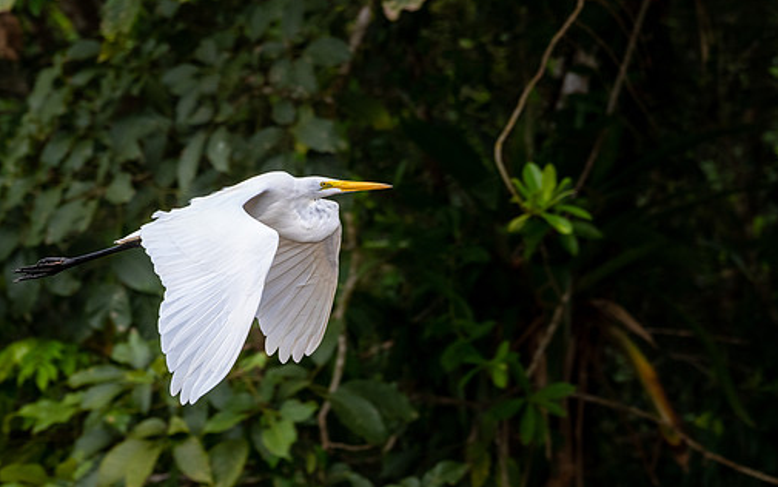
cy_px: 405
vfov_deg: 2.1
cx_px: 387
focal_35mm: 627
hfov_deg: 3.4
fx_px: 13299
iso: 800
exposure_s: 1/1000
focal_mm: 380
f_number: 8
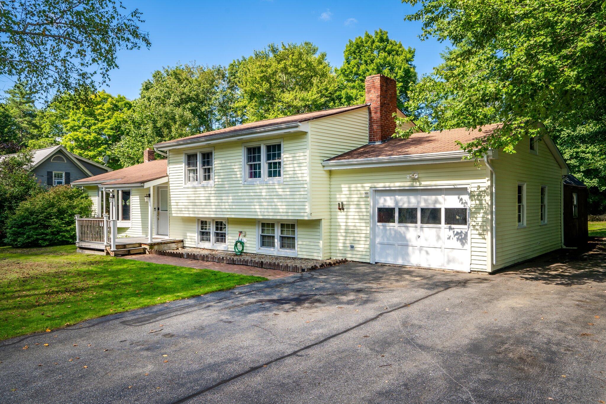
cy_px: 202
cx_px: 303
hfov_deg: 67.4
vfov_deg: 47.9
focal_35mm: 27
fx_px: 454
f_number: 9
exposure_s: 1/100
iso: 50
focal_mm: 27
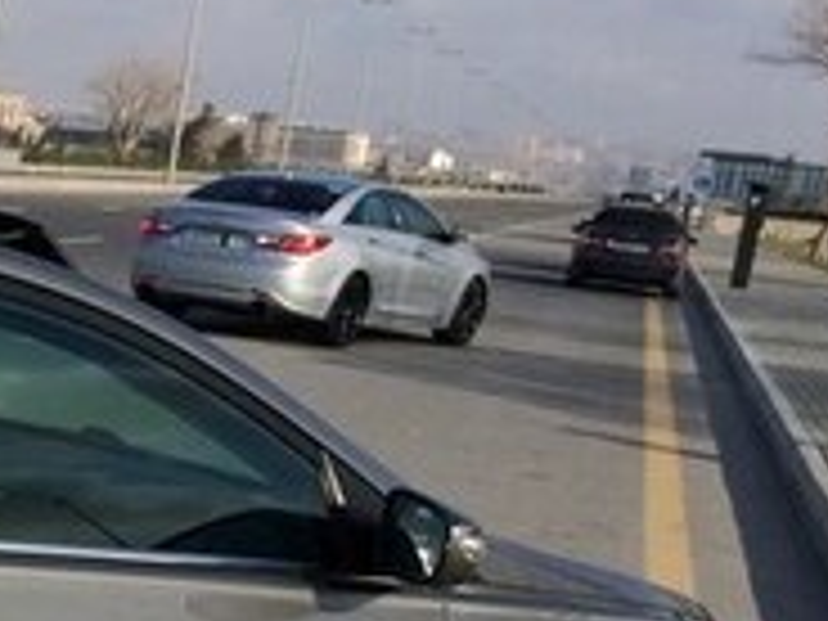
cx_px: -608
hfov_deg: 16.3
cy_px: 700
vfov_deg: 13.9
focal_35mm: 104
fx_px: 2488
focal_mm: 4.15
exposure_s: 1/2564
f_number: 2.2
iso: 32
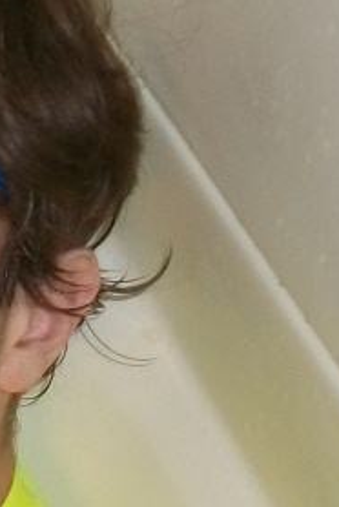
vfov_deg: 13.1
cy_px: 569
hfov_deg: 8.5
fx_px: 2156
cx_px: -368
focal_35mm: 153
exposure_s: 1/30
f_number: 2.9
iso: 80
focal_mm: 5.7
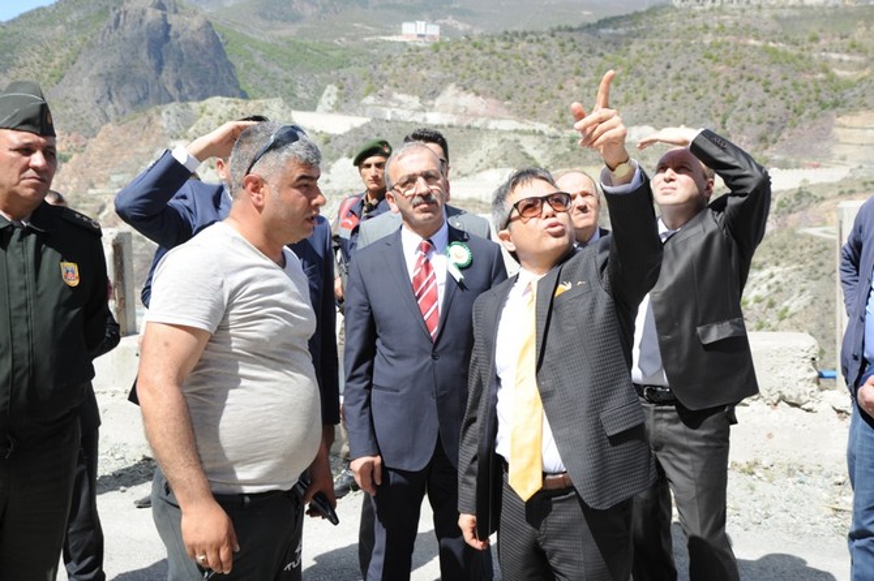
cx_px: 437
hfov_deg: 48.5
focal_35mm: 40
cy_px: 290
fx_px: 971
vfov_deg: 33.4
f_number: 11
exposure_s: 1/125
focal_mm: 40
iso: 200
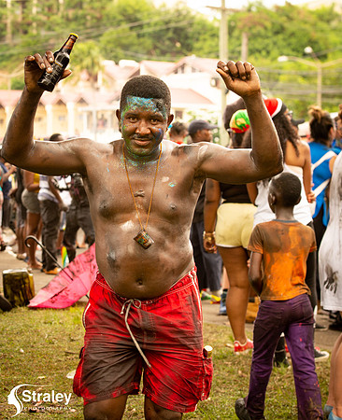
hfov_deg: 14.8
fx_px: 1311
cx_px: 92
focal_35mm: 105
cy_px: 196
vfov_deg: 18.2
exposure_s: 1/160
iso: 250
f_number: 5.6
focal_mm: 70
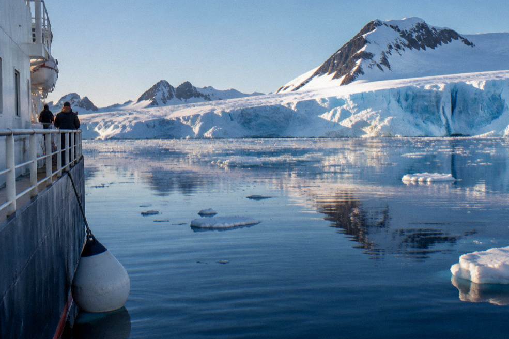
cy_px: 141
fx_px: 735
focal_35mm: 52
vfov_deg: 25.9
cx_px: 318
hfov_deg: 38.0
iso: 6400
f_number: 7.1
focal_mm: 40
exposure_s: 1/40
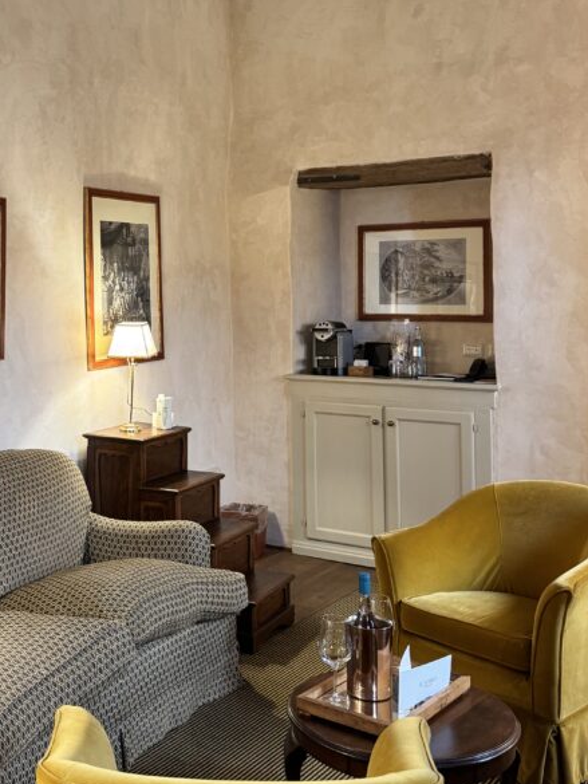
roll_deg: -0.1
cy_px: 276
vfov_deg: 44.3
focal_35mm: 42
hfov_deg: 33.6
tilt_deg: -0.2
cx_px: 139
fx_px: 951
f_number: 1.78
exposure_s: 1/50
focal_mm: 6.76
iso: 320
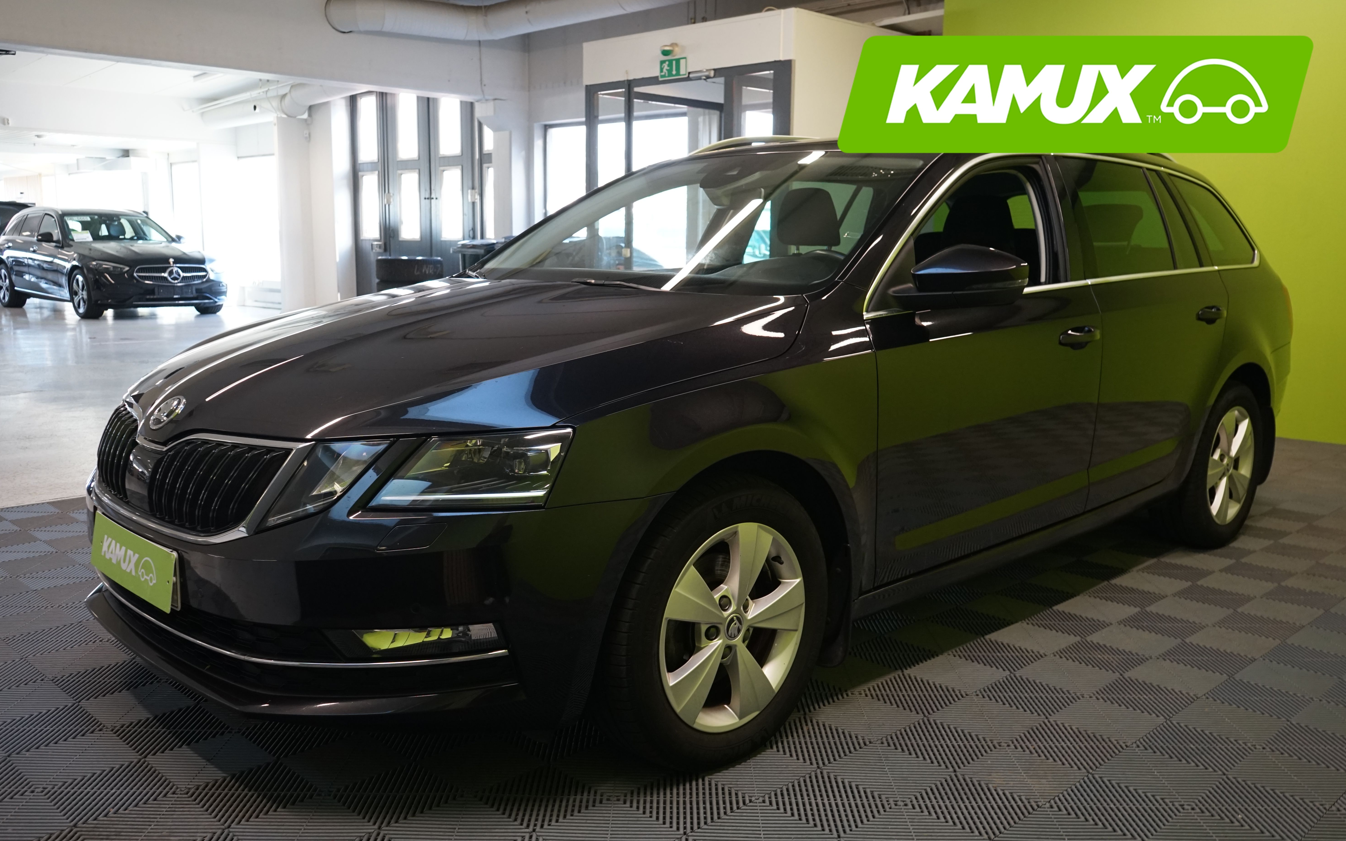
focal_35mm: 31
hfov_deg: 61.2
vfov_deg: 40.6
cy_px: 447
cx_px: 666
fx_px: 1137
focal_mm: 30
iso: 1600
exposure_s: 1/30
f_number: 6.3
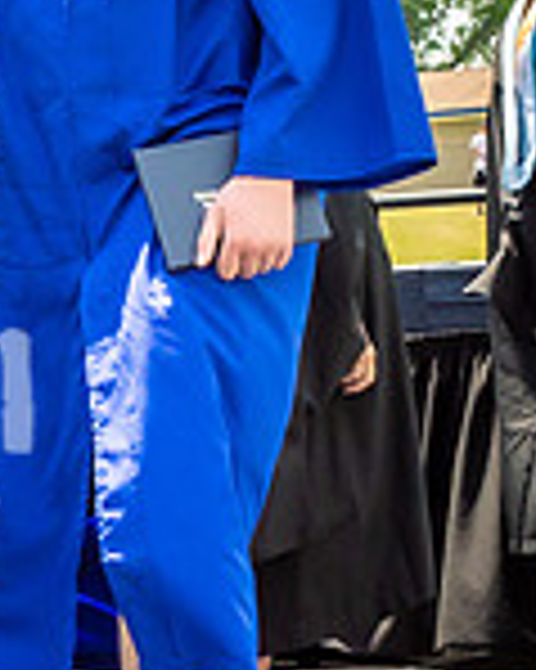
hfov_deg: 9.8
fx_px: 3057
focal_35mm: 154
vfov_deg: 12.5
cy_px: 244
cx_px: -194
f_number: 7.1
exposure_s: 1/800
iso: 200
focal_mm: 20
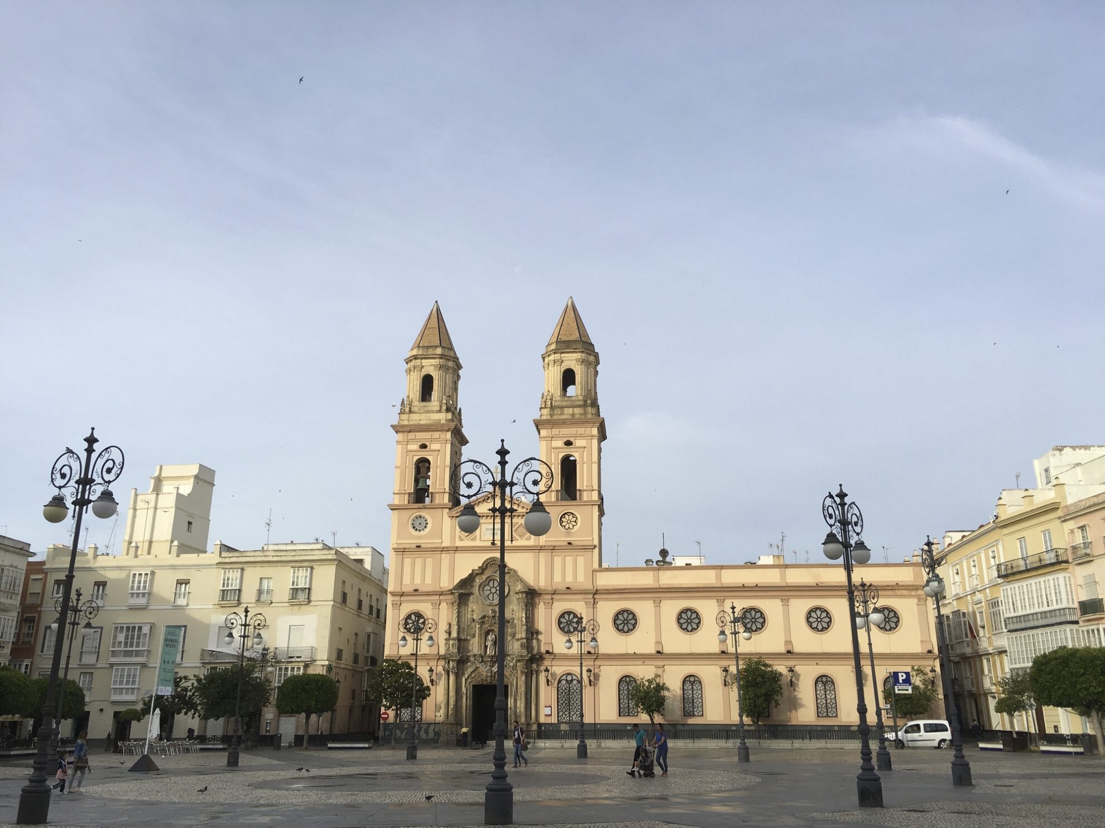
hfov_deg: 61.7
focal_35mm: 29
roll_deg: +1.0
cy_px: 414
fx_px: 926
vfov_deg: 48.2
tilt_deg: +18.2
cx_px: 552
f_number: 2.2
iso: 25
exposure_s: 1/1166
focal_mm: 4.15
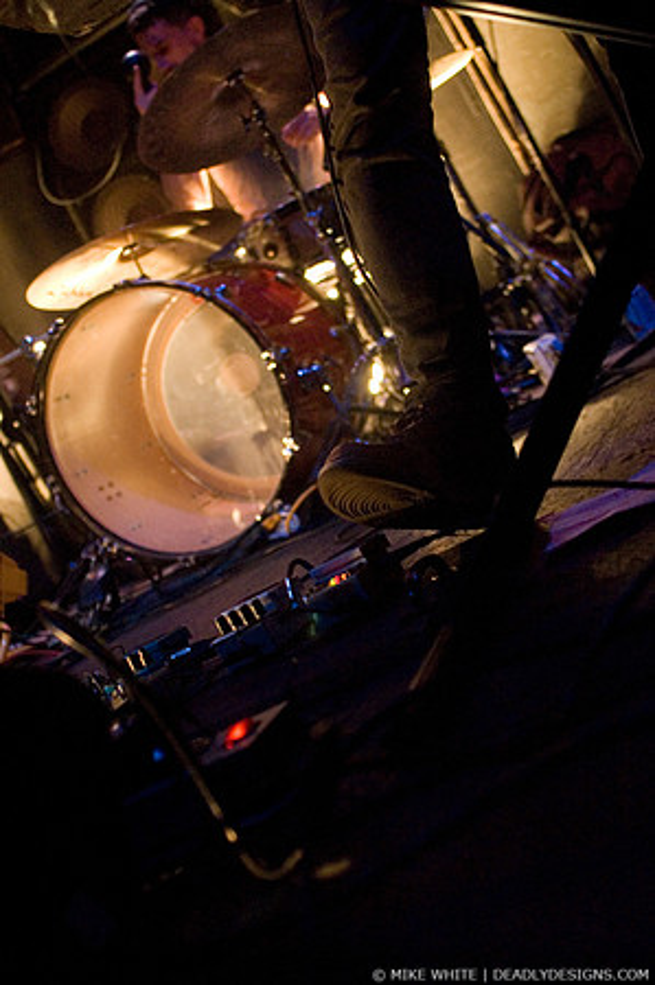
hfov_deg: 25.7
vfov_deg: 37.9
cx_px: 328
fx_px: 1436
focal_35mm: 52
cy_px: 492
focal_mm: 35
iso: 1600
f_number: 2.8
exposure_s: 1/60
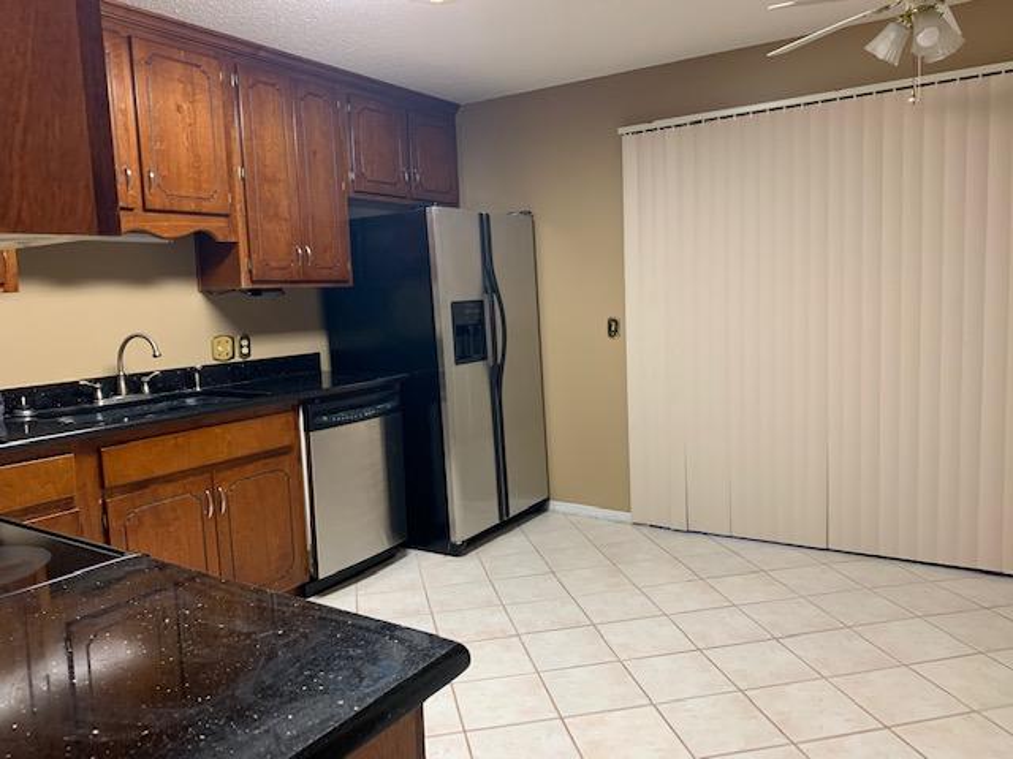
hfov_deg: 67.3
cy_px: 380
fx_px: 761
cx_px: 506
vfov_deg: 53.1
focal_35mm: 26
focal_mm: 4.25
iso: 200
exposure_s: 1/60
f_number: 1.8
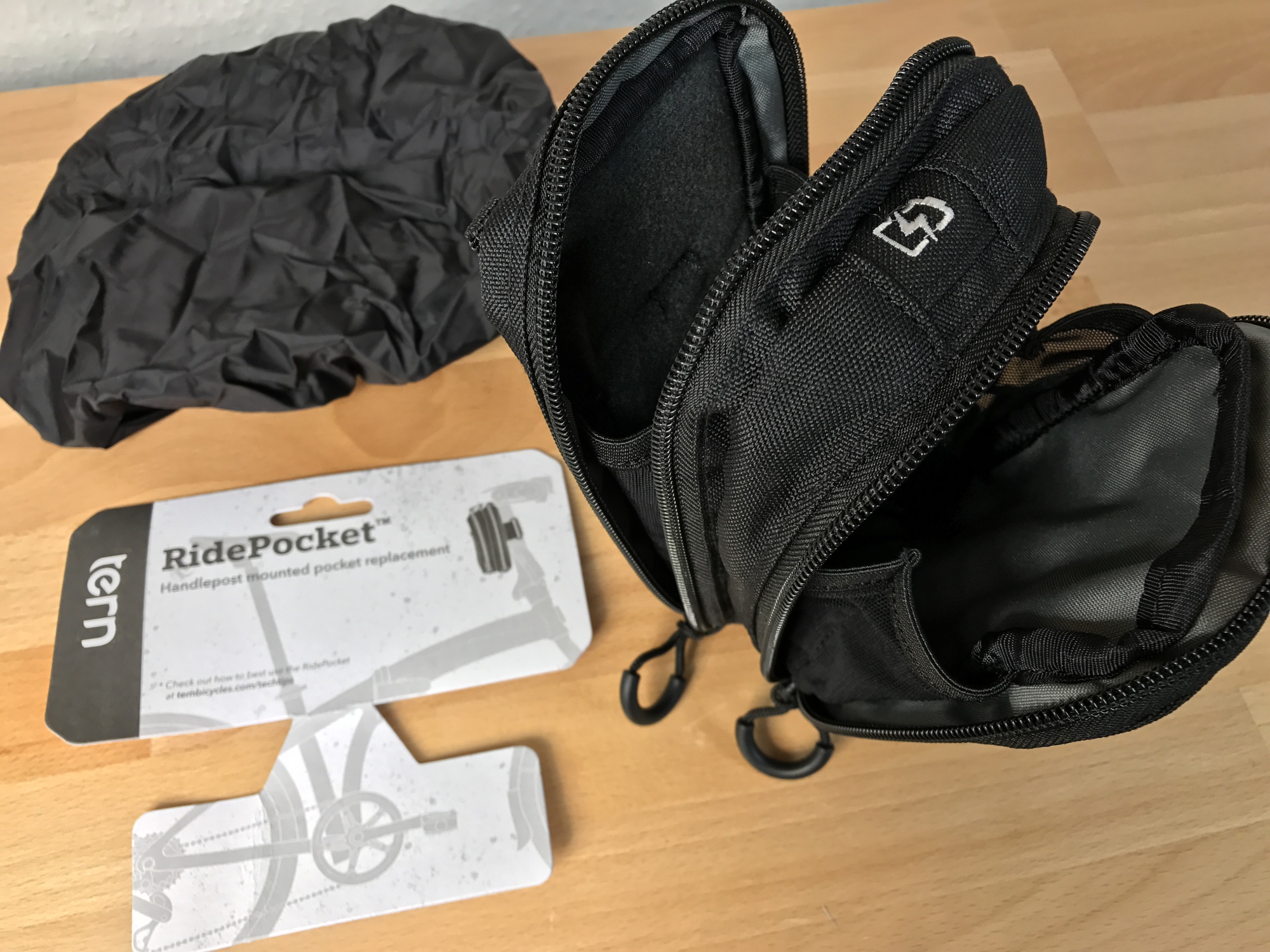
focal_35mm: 28
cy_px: 476
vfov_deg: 49.7
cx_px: 635
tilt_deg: -62.0
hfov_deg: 63.4
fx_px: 1027
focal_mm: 3.99
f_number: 1.8
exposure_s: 1/50
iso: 25
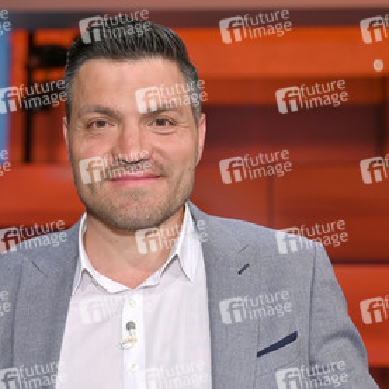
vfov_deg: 26.5
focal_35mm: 65
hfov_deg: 26.4
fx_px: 826
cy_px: 202
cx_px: 134
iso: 500
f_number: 2.8
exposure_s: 1/200
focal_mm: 47
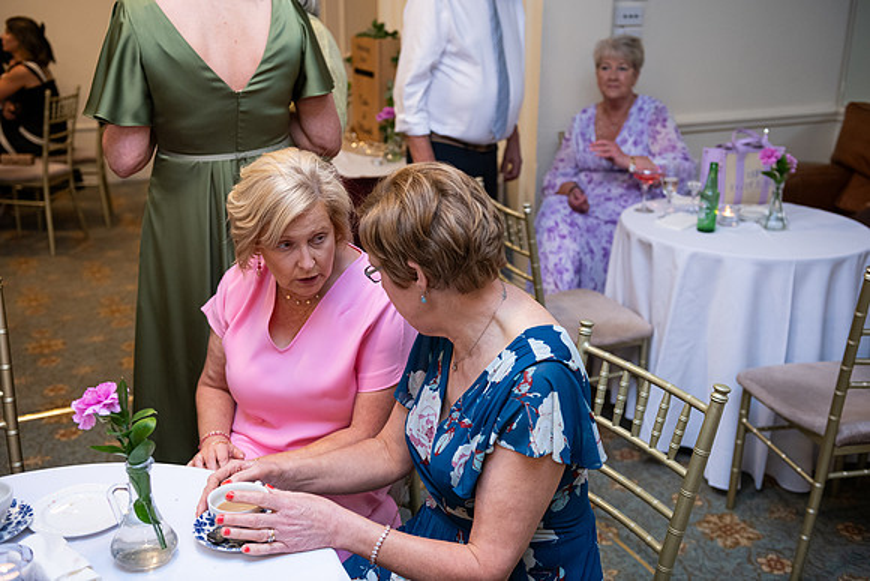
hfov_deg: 50.7
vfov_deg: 35.1
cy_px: 290
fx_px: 919
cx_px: 435
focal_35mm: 38
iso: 800
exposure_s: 1/160
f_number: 3.5
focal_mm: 38
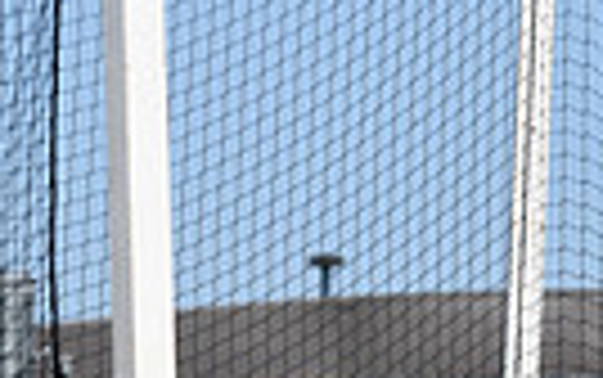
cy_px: 824
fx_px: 16492
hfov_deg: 2.1
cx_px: 414
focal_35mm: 1003
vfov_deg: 1.3
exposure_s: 1/4000
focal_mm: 195
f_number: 8
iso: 800
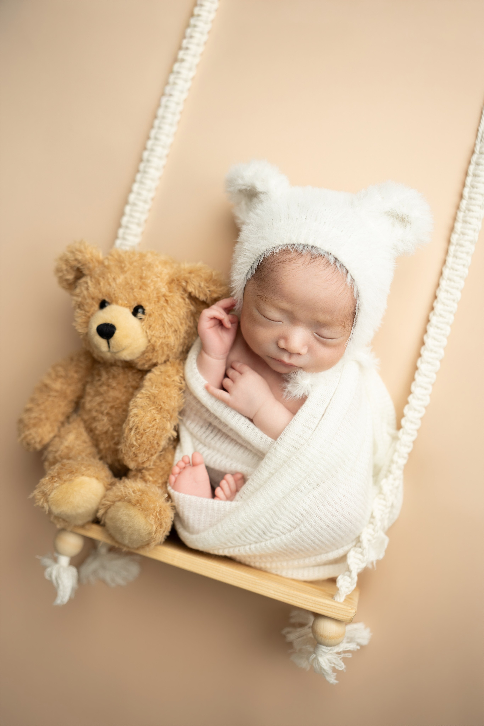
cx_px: 242
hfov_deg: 37.9
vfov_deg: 54.4
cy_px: 363
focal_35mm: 35
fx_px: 706
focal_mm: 35
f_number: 2.2
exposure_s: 1/160
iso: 100
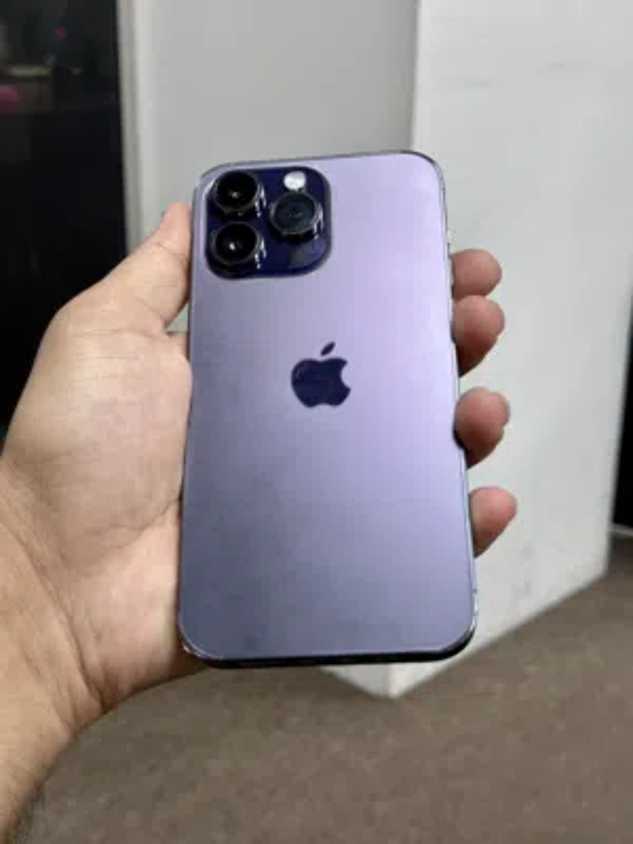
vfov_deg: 39.7
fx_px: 1170
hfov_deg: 30.3
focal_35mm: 48
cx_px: 316
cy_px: 422
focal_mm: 6.86
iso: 100
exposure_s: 1/50
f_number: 1.78
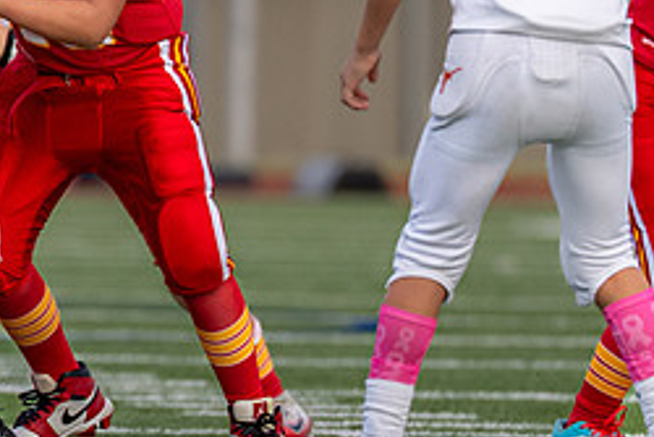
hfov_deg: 1.9
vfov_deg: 1.3
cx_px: -157
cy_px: 200
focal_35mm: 1067
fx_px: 19394
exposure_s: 1/2500
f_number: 2.8
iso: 400
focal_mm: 200
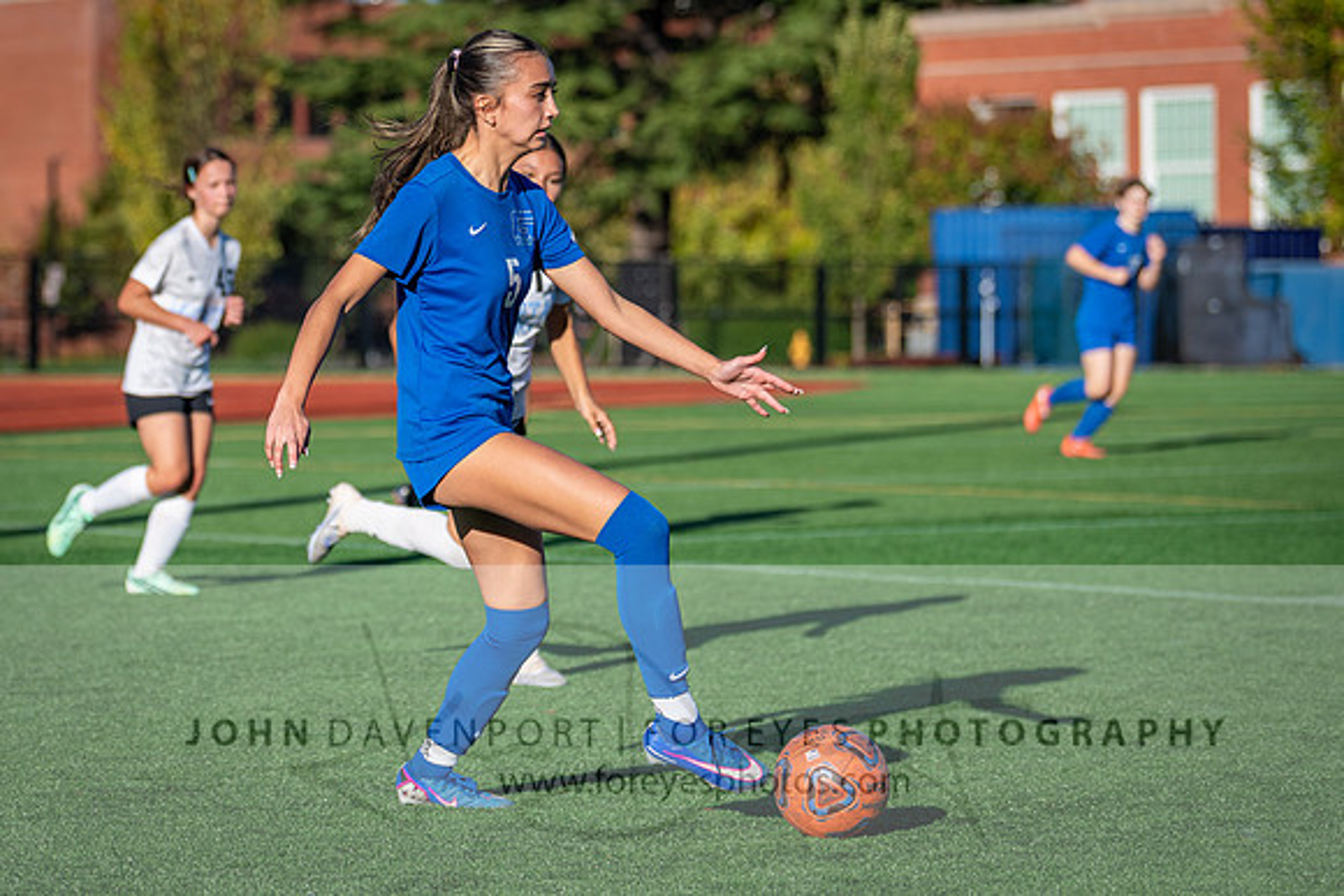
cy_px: 348
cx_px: 241
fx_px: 6329
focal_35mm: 169
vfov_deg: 8.1
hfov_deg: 12.1
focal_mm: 102
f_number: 2.8
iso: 160
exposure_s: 1/2000
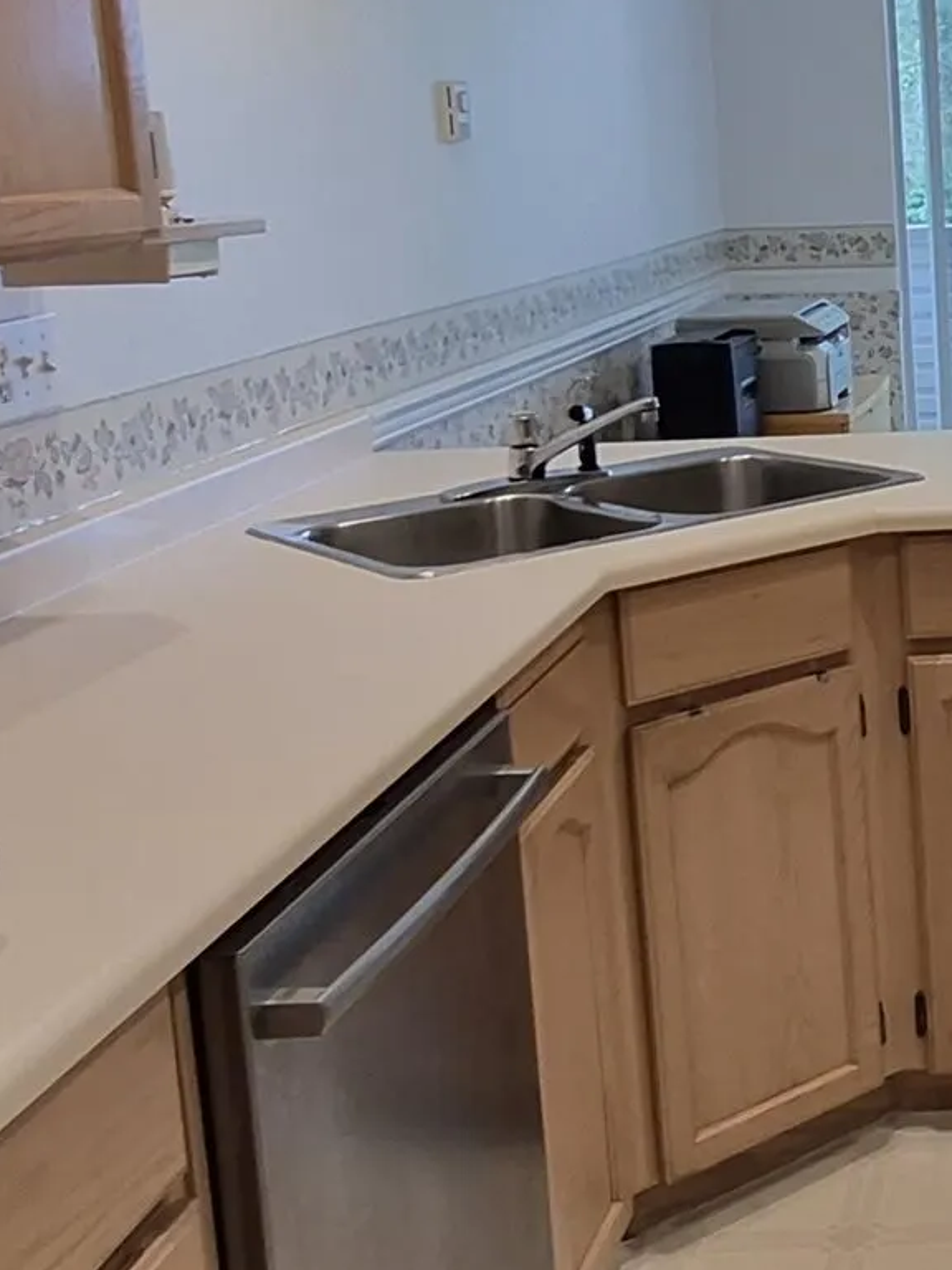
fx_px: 1907
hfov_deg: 25.1
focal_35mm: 52
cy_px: 443
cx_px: 1157
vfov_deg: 36.5
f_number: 2.2
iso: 125
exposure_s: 1/60
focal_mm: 1.74
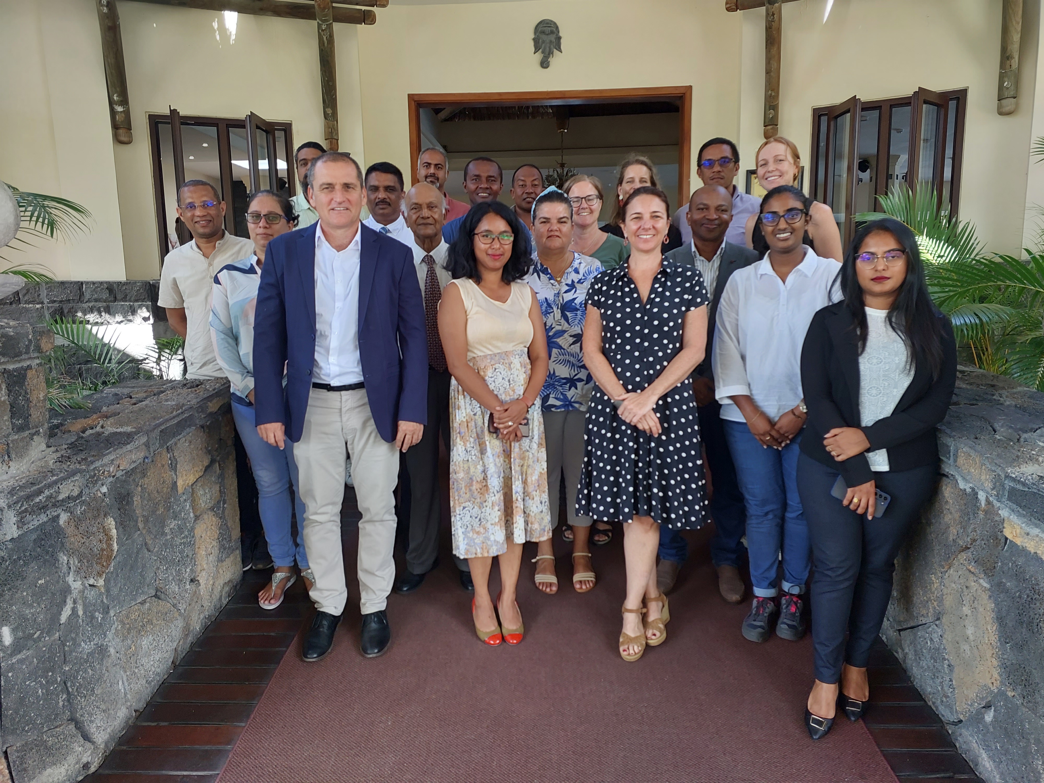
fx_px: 694
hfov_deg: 73.9
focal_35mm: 23
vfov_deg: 58.9
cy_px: 392
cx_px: 522
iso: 32
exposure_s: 1/50
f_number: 1.8
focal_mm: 5.06
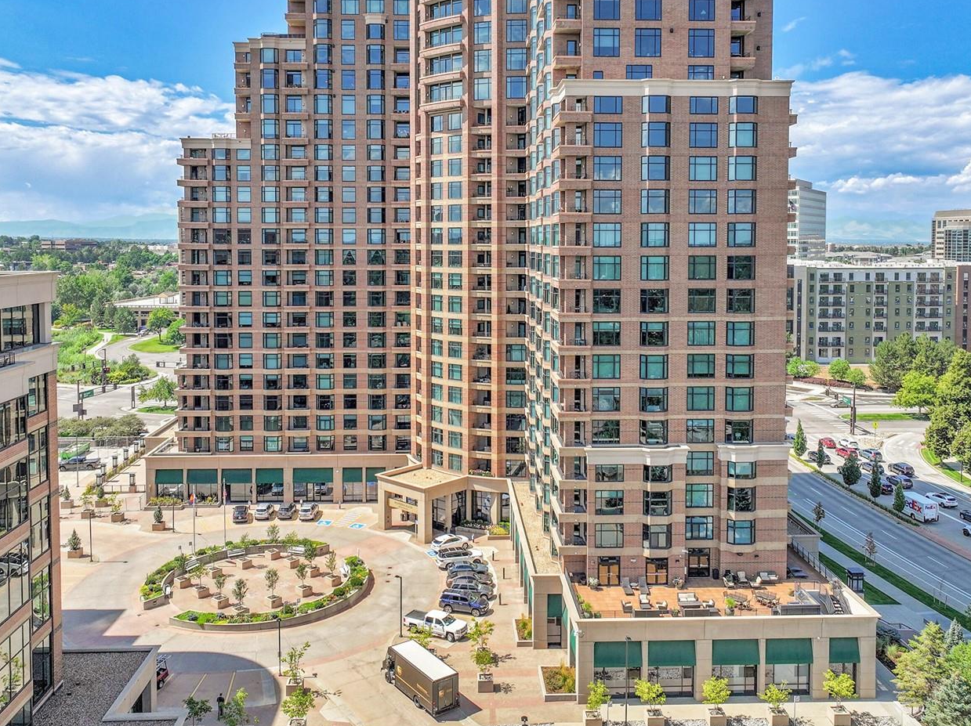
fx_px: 869
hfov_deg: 58.4
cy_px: 284
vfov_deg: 45.1
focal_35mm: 31
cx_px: 474
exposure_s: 1/2000
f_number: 2.8
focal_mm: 12.29
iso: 110
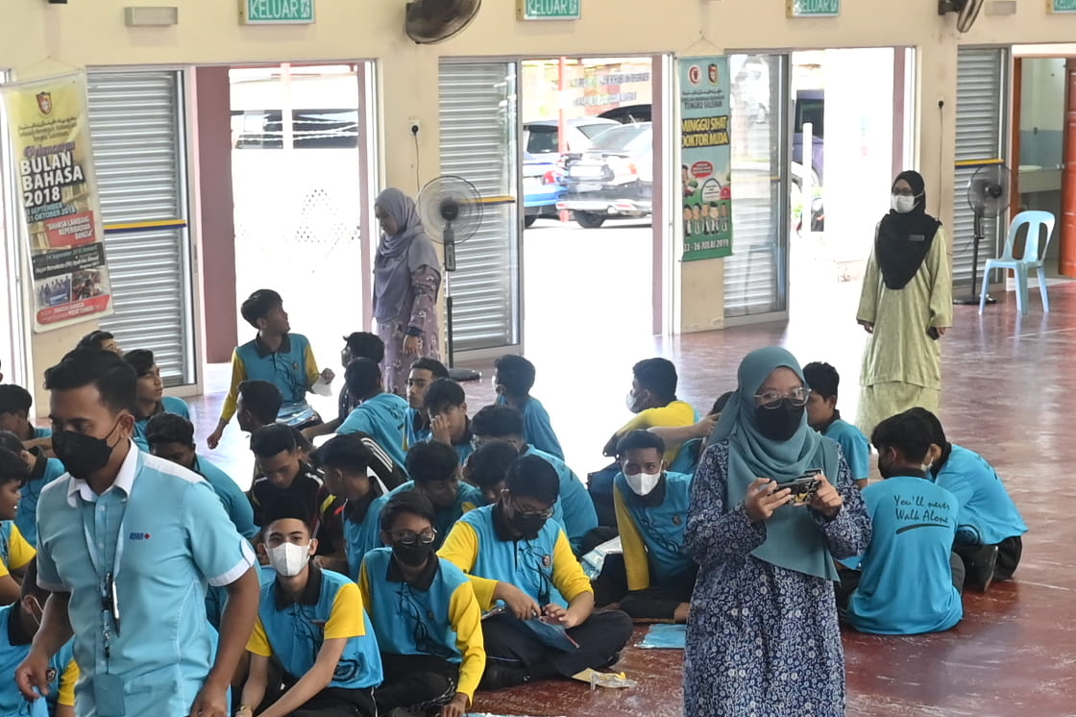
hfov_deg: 21.0
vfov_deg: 13.9
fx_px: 2898
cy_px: 743
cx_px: 576
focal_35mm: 97
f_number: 3.5
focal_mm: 24
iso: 640
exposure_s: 1/100
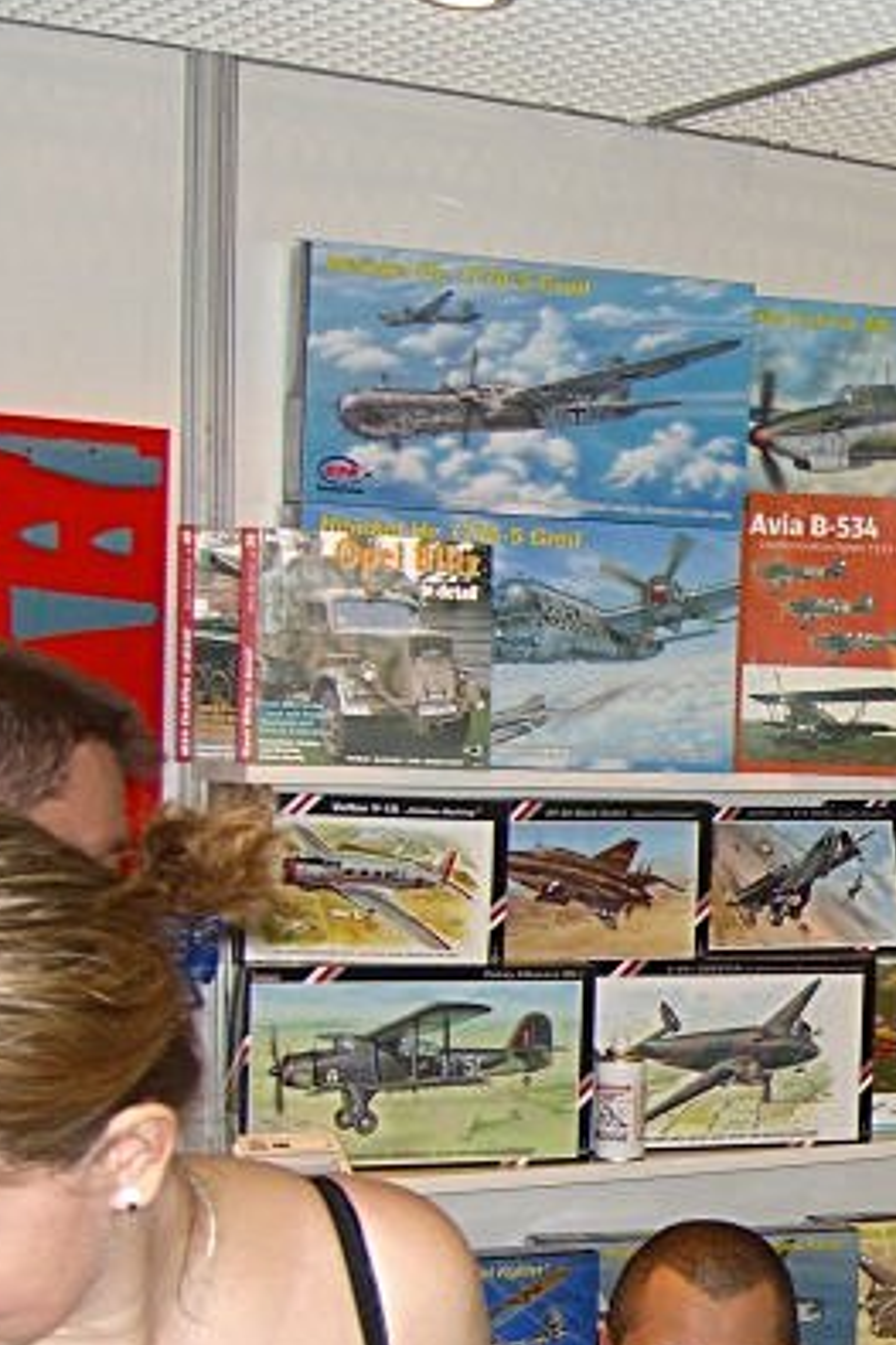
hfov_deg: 15.8
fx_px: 2989
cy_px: 970
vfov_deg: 25.1
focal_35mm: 80
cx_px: 1308
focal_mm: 7.9
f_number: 2.8
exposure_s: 1/60
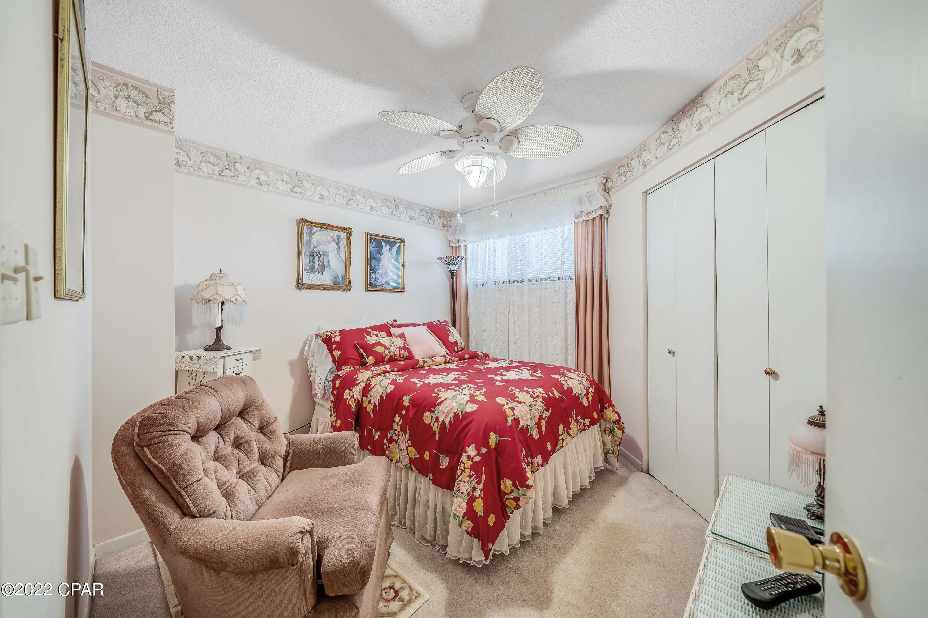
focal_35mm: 12
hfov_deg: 112.6
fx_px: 309
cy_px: 309
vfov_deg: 90.0
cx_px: 464
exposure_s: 1/8
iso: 100
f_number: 5.6
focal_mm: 12
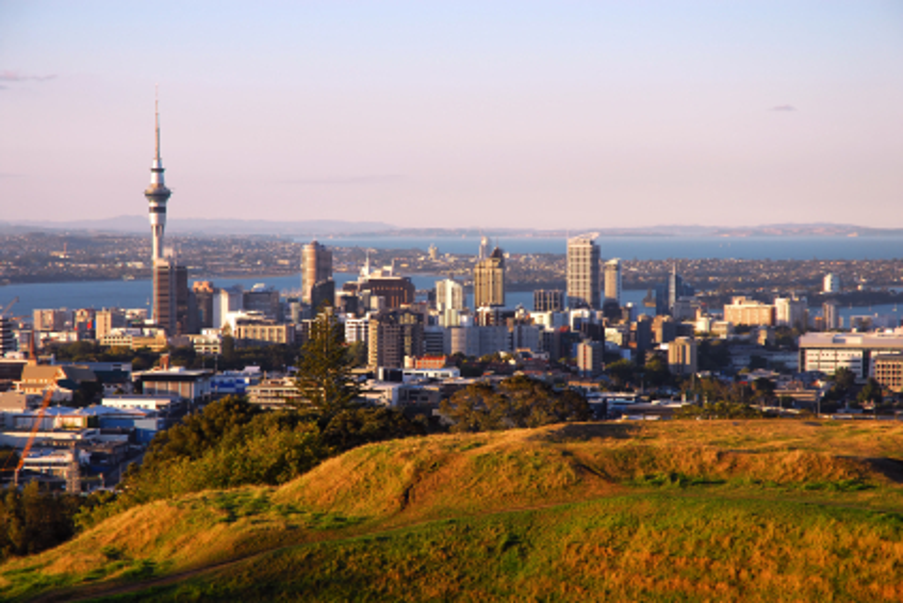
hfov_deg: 19.4
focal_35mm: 105
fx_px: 2634
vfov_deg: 13.1
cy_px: 302
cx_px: 452
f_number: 6.3
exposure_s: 1/160
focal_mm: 70
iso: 100
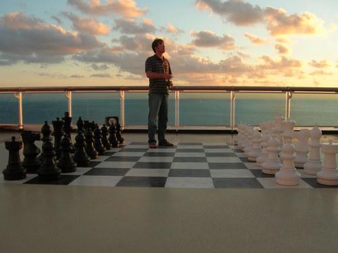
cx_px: 169
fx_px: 332
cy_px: 126
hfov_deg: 54.0
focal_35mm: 34
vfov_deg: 41.7
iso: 50
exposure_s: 1/70.1
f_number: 4.9
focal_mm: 5.7
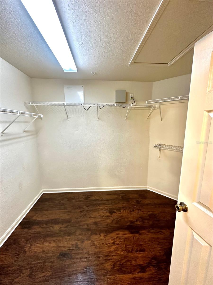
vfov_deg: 102.1
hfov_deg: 85.7
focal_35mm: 14
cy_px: 142
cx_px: 106
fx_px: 115
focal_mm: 2.22
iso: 200
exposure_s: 1/60
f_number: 2.2
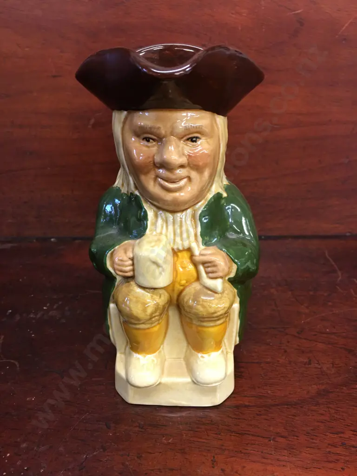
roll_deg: +0.5
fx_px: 399
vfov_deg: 61.7
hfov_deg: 48.2
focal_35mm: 29
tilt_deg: -23.6
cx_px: 178
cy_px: 238
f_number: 2.2
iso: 80
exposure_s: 1/17
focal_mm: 4.15
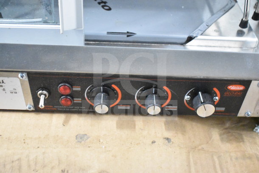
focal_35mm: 42
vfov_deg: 31.9
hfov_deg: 46.4
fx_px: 302
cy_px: 86
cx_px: 130
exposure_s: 1/50
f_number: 4.2
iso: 18000
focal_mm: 28
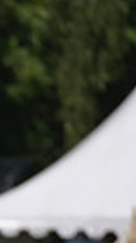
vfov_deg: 1.2
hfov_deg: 0.6
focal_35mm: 1875
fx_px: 12036
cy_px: 276
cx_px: -298
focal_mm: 400
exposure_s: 1/1250
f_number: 5
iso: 125
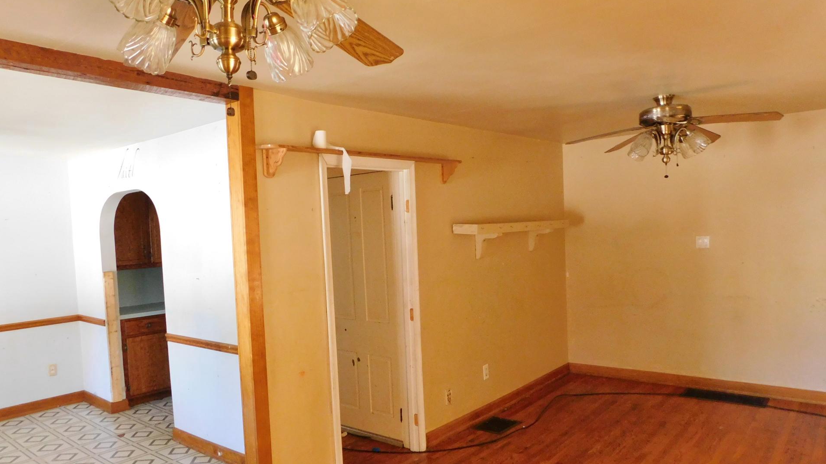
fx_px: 591
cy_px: 260
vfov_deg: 42.8
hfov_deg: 69.8
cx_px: 381
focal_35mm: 27
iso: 400
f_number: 3
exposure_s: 1/25
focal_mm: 4
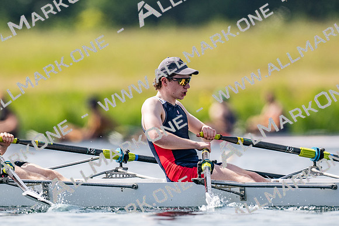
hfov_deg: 2.3
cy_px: 113
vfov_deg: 1.5
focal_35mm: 900
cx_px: 170
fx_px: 8470
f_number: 4
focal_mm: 600
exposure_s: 1/2500
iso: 180
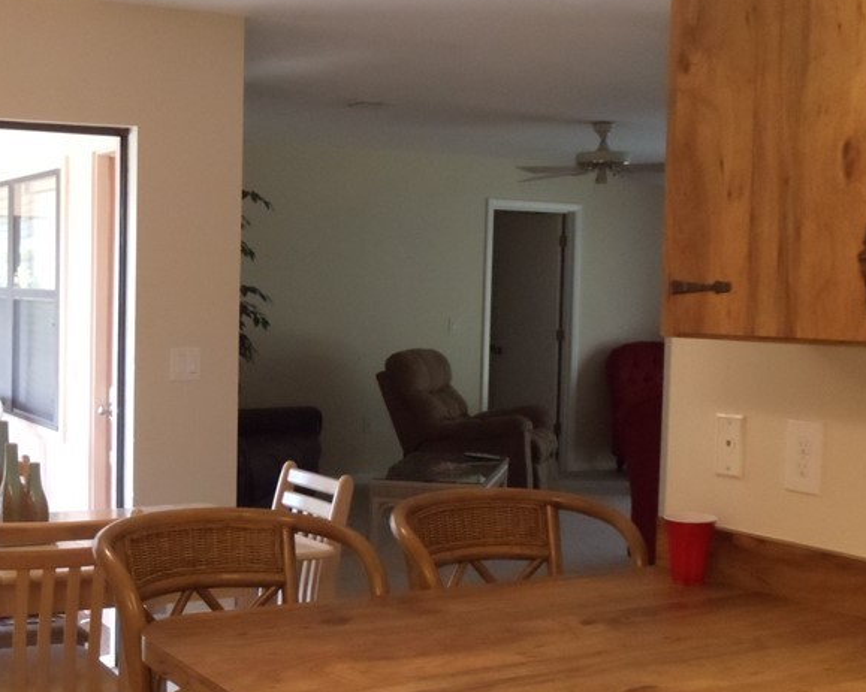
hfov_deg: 24.9
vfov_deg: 20.2
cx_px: 248
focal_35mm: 76
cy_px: 384
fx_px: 1948
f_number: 3.5
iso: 400
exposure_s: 1/60
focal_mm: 6
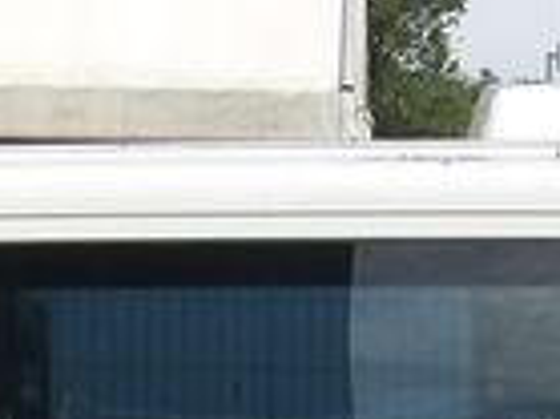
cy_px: 963
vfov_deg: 7.1
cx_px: 246
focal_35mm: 199
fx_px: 3217
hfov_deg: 9.9
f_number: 10.4
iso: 100
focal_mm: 4.9
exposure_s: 1/113
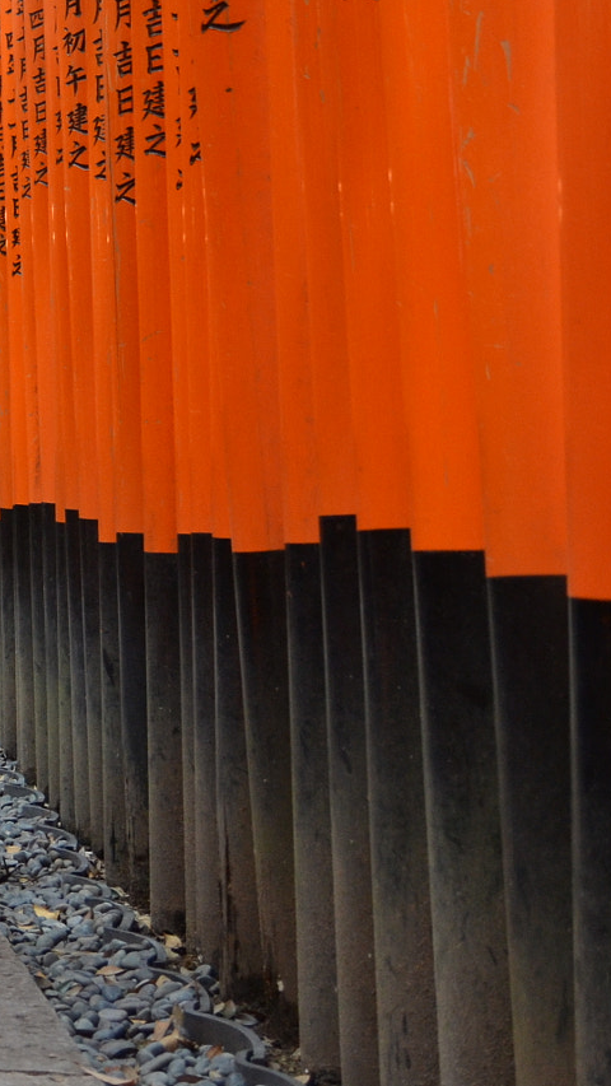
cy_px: 558
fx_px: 2390
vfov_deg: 25.6
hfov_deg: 13.5
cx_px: -362
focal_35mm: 83
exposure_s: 1/60
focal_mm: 22
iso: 640
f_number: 2.8
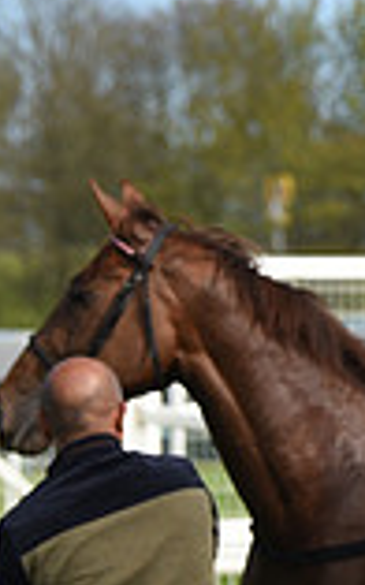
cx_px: 1065
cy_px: 244
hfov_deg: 2.9
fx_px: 7185
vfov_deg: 4.7
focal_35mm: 451
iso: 400
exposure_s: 1/2500
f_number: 5
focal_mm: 120
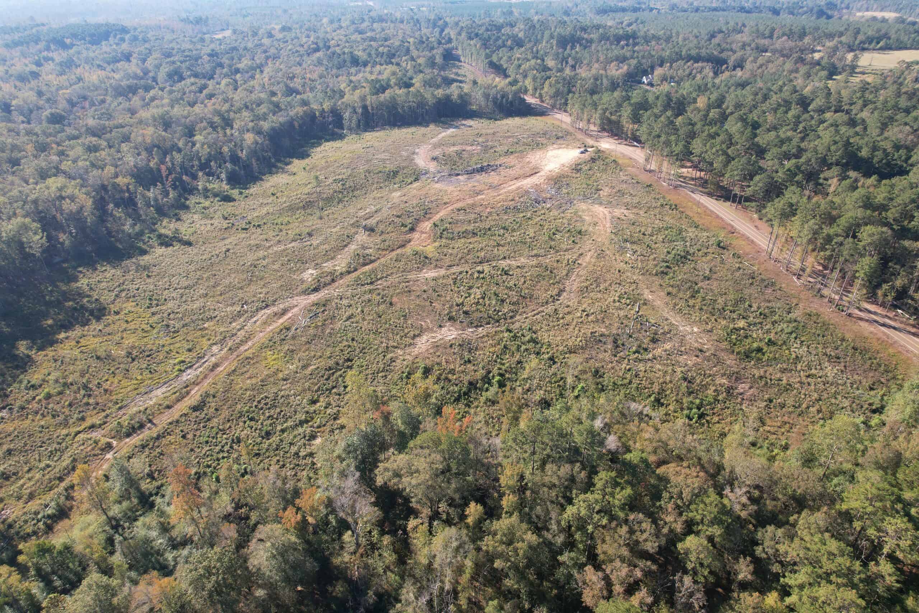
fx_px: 562
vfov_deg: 57.2
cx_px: 460
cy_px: 306
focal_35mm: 22
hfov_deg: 78.6
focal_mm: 8.38
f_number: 2.8
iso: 100
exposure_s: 1/40
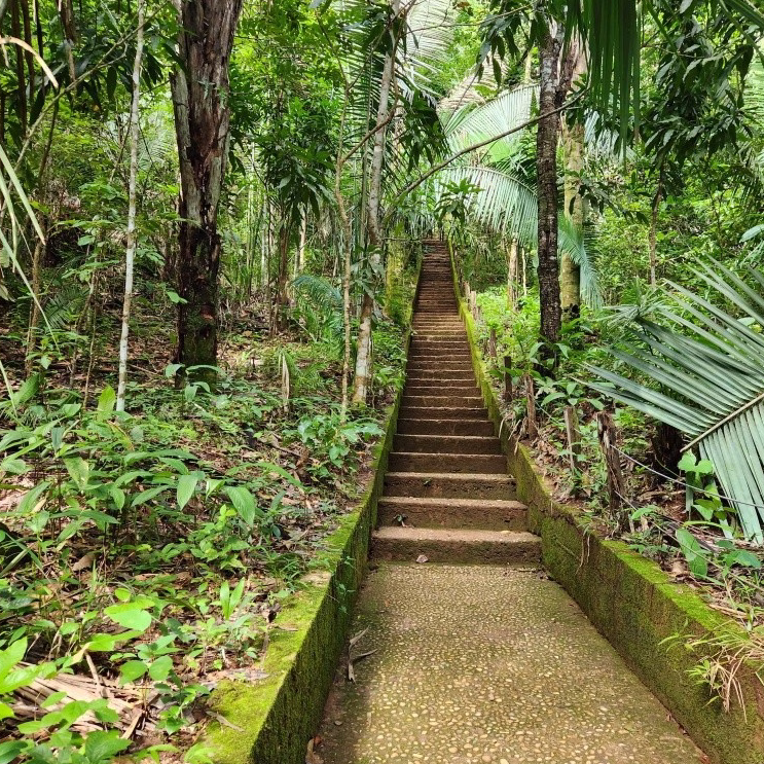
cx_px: 431
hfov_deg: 57.1
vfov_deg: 57.3
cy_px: 393
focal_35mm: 28
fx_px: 699
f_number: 1.8
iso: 160
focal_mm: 5.4
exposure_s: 1/120
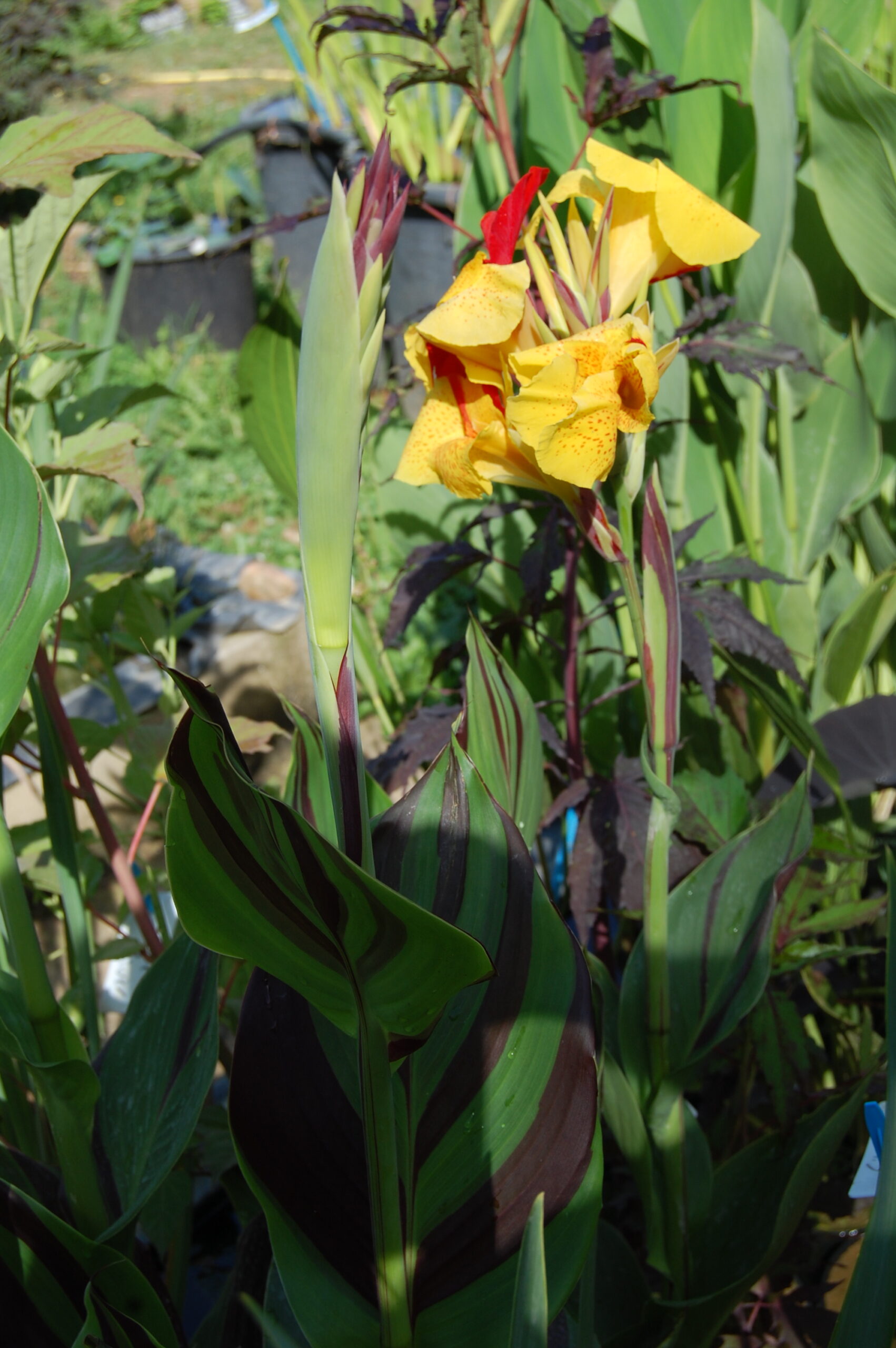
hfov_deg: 26.4
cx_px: 448
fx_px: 1907
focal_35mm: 51
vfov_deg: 38.9
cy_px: 674
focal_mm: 34
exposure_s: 1/250
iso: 200
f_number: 8
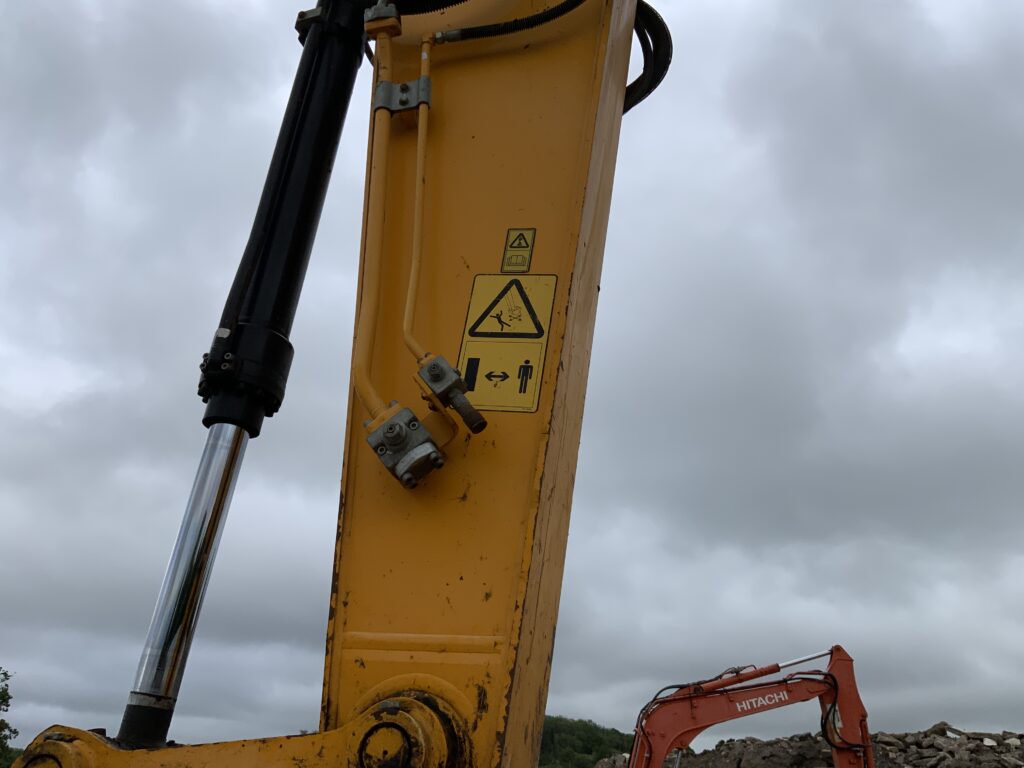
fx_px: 858
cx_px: 512
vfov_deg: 48.2
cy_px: 384
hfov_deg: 61.7
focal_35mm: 29
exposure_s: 1/2227
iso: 16
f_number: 1.8
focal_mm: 3
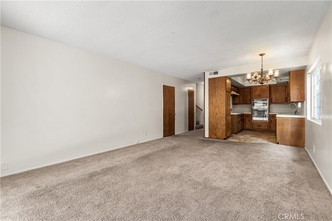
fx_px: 138
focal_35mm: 15
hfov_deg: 100.4
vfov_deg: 77.3
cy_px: 110
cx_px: 166
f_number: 7.1
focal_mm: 10
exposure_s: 1/40
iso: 320
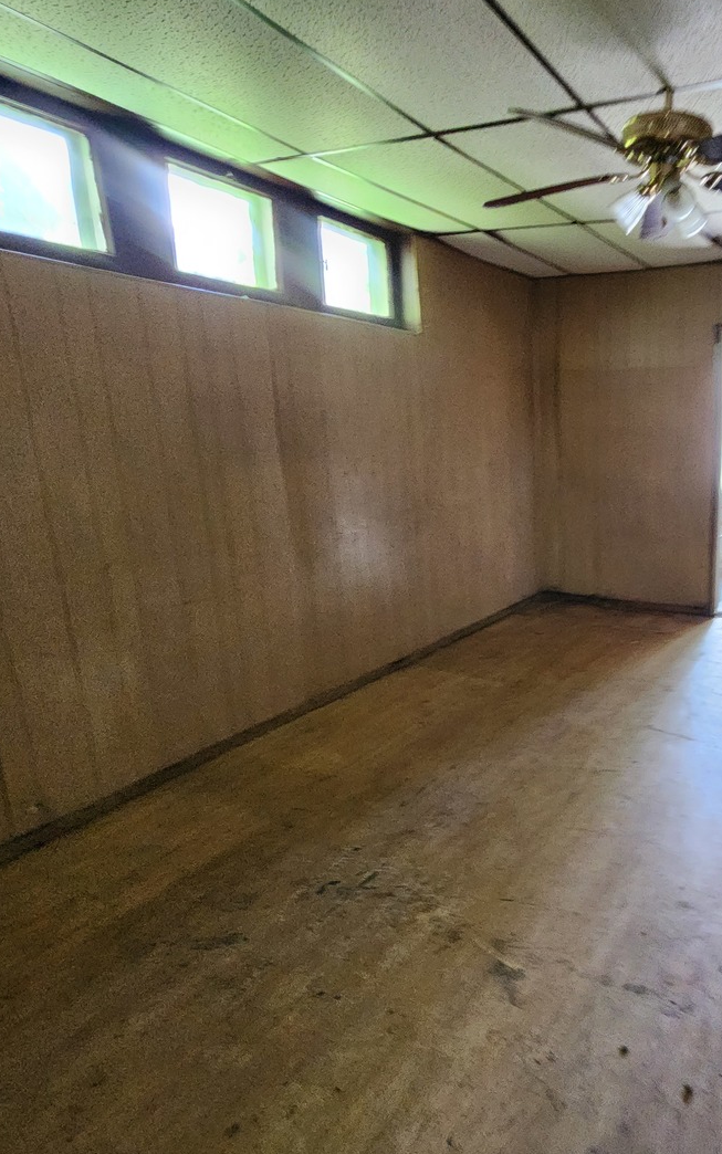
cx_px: 588
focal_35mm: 19
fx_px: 598
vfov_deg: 88.0
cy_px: 587
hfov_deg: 57.1
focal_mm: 2.2
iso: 500
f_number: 2.2
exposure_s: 1/30
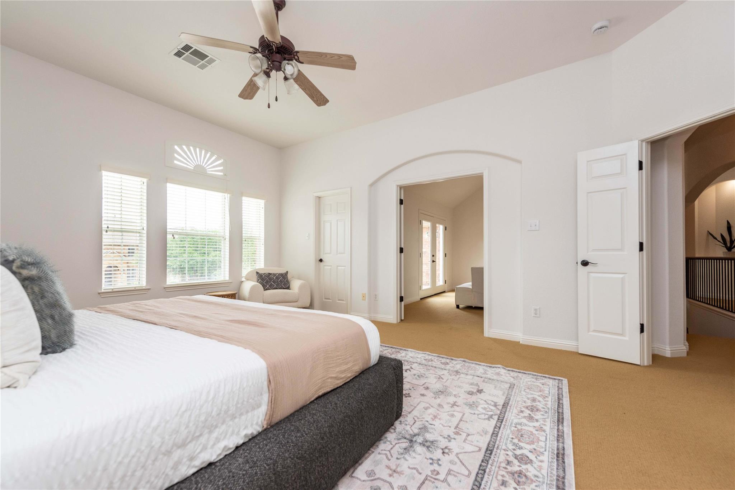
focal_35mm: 14
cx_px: 368
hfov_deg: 104.2
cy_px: 245
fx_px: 286
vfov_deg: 81.2
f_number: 5.6
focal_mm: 14
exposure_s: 1/125
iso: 400
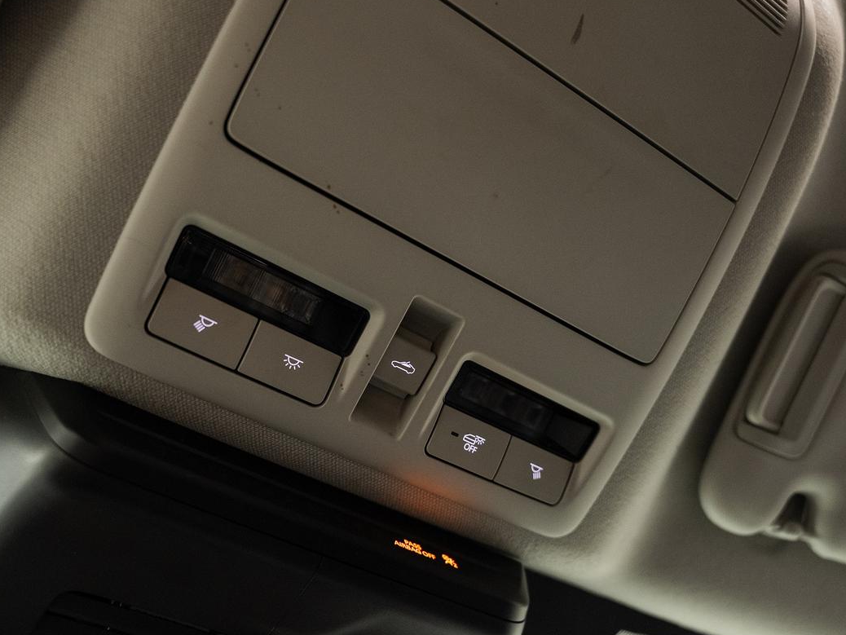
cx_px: 397
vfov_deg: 44.2
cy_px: 329
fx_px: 782
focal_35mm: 32
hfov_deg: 56.8
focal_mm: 24
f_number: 2.8
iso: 1000
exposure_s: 1/40
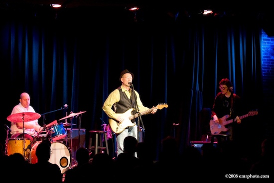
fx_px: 532
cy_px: 92
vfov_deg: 19.4
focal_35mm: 70
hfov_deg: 28.9
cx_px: 137
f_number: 2.8
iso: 5000
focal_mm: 70
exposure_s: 1/125
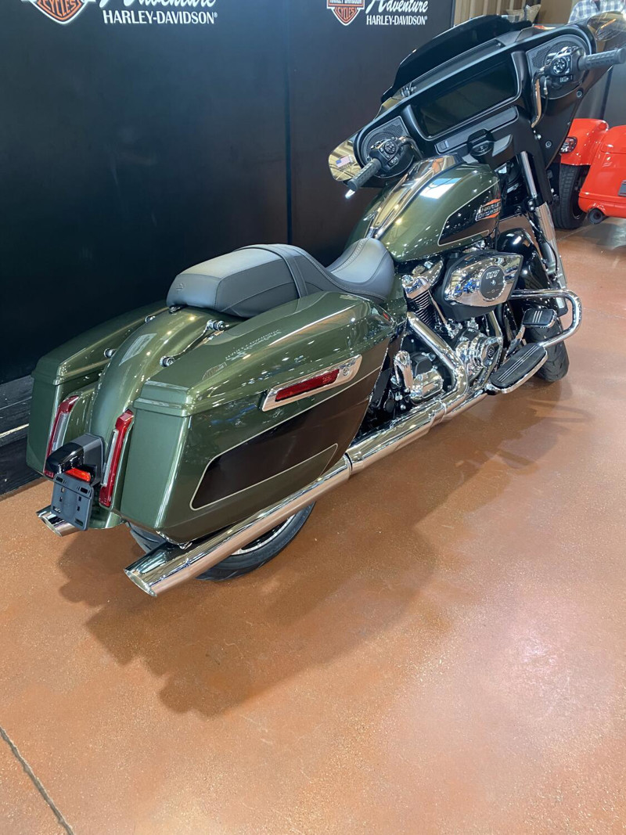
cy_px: 418
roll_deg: +0.7
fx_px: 627
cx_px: 313
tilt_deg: -30.4
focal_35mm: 26
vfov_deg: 67.3
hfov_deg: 53.1
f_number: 1.8
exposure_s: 1/60
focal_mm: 4.25
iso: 250
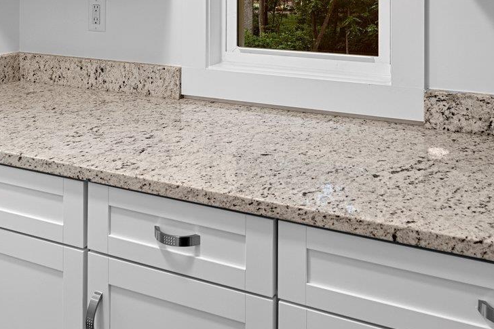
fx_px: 637
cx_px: 269
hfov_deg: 42.4
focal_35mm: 46
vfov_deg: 26.4
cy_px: -45
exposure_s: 1/4
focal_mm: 16.5
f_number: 9
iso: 250
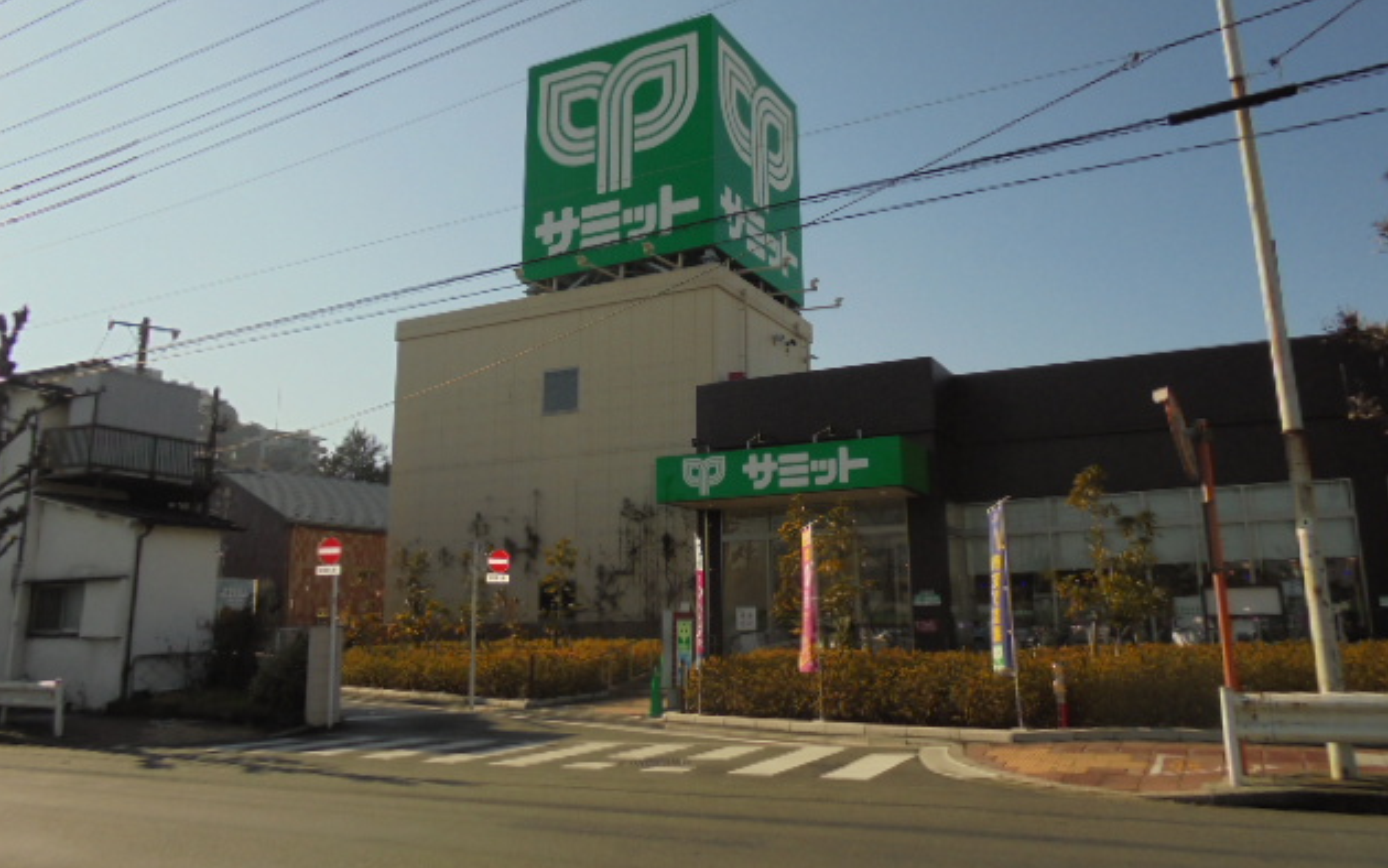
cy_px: 364
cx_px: 701
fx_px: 1059
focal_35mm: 28
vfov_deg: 44.4
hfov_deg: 66.5
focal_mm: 4.6
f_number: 11.5
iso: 100
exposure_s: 1/160
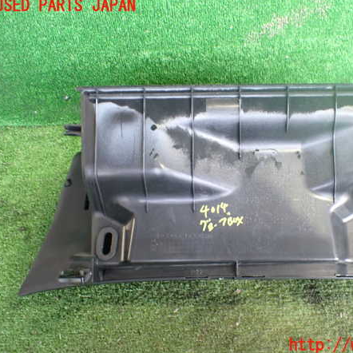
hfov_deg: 45.5
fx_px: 415
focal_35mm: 36
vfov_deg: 46.0
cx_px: 230
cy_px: 176
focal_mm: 5.4
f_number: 2.3
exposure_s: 1/60
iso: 800
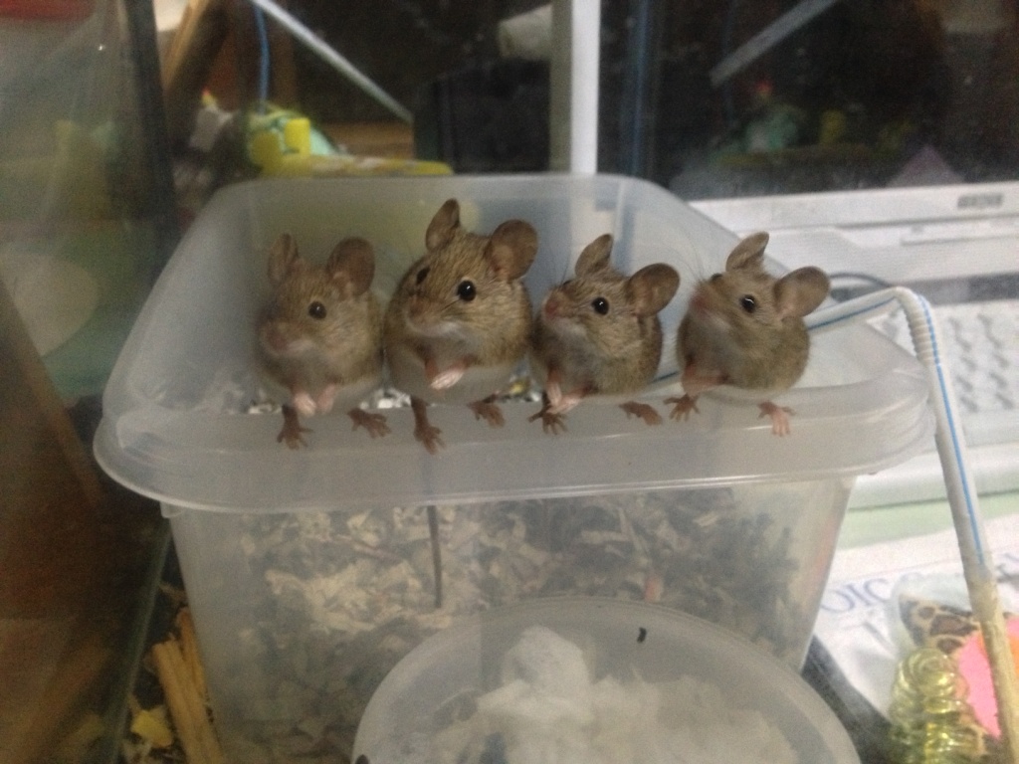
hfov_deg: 52.6
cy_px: 382
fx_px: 1030
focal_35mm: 35
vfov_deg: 40.7
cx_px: 510
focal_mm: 4.28
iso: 500
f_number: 2.4
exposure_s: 1/15
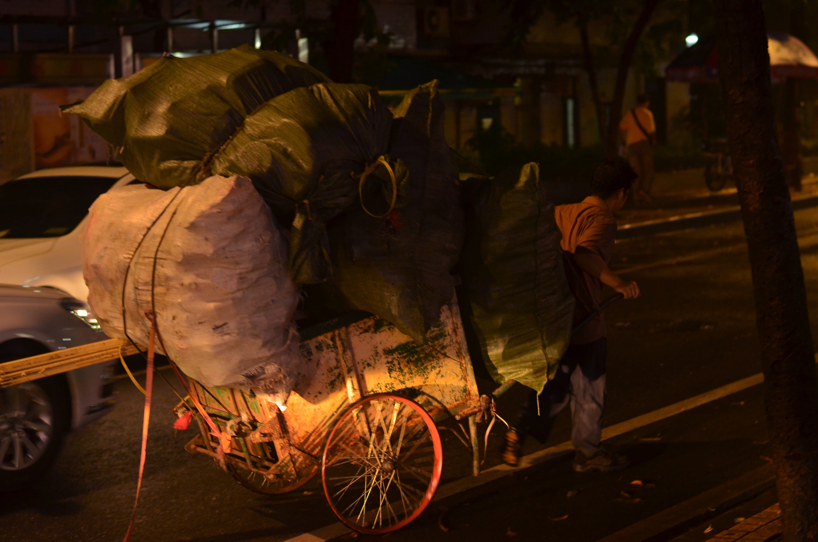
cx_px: 409
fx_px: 1701
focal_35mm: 75
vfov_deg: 18.1
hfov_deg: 27.0
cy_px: 271
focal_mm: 50
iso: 640
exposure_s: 1/60
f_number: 2.5
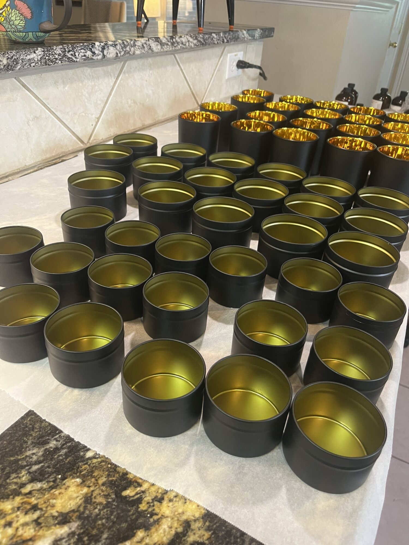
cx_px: 204
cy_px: 272
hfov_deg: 53.1
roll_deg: -3.6
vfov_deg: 67.3
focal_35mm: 26
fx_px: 410
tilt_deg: -33.7
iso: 500
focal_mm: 5.1
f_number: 1.6
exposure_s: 1/60
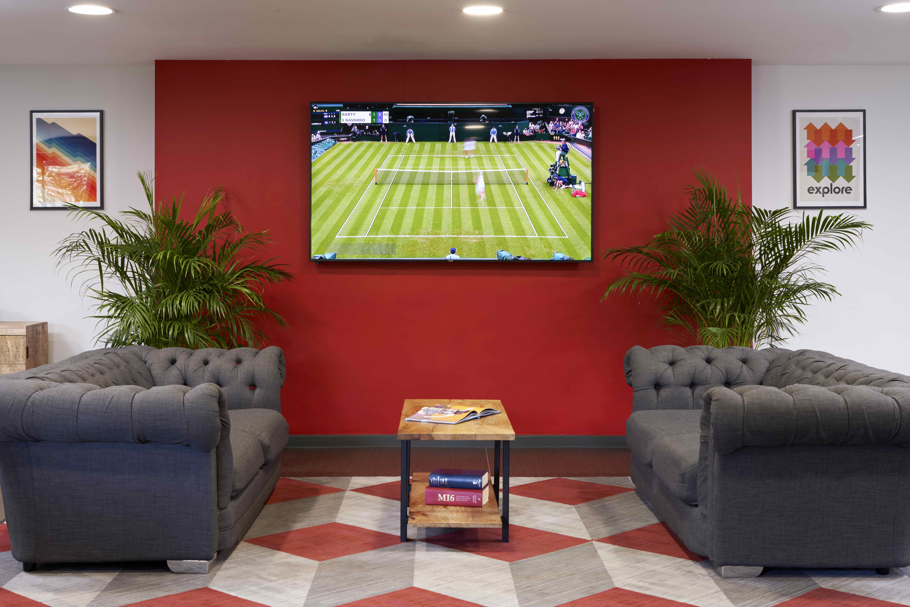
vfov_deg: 27.0
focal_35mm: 50
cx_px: 455
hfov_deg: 39.6
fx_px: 1264
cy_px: 304
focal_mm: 50
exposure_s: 2
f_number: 10
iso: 50
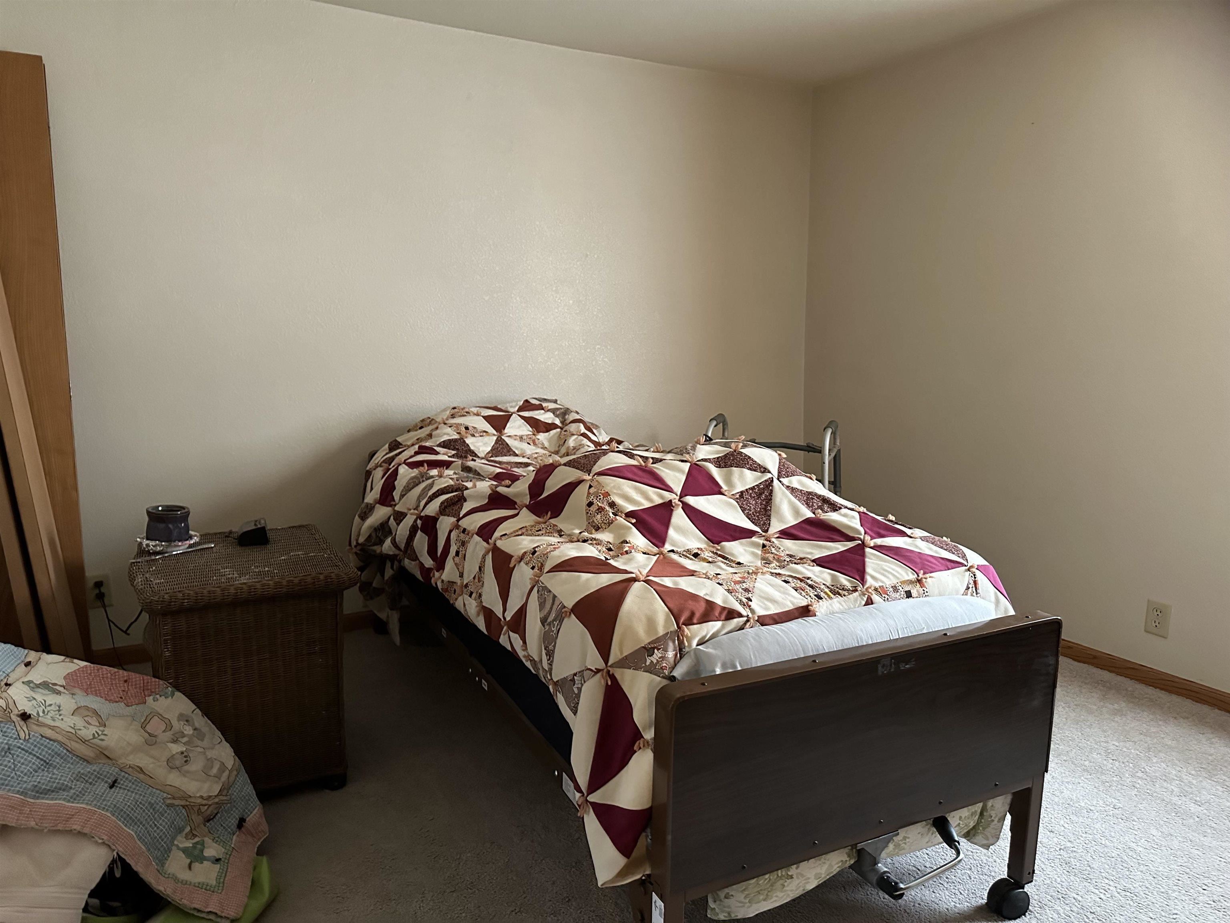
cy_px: 462
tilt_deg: -8.7
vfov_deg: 56.8
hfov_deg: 71.6
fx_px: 853
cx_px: 615
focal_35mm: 24
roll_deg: -0.1
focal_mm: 6.86
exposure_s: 1/54
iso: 1000
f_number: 1.78
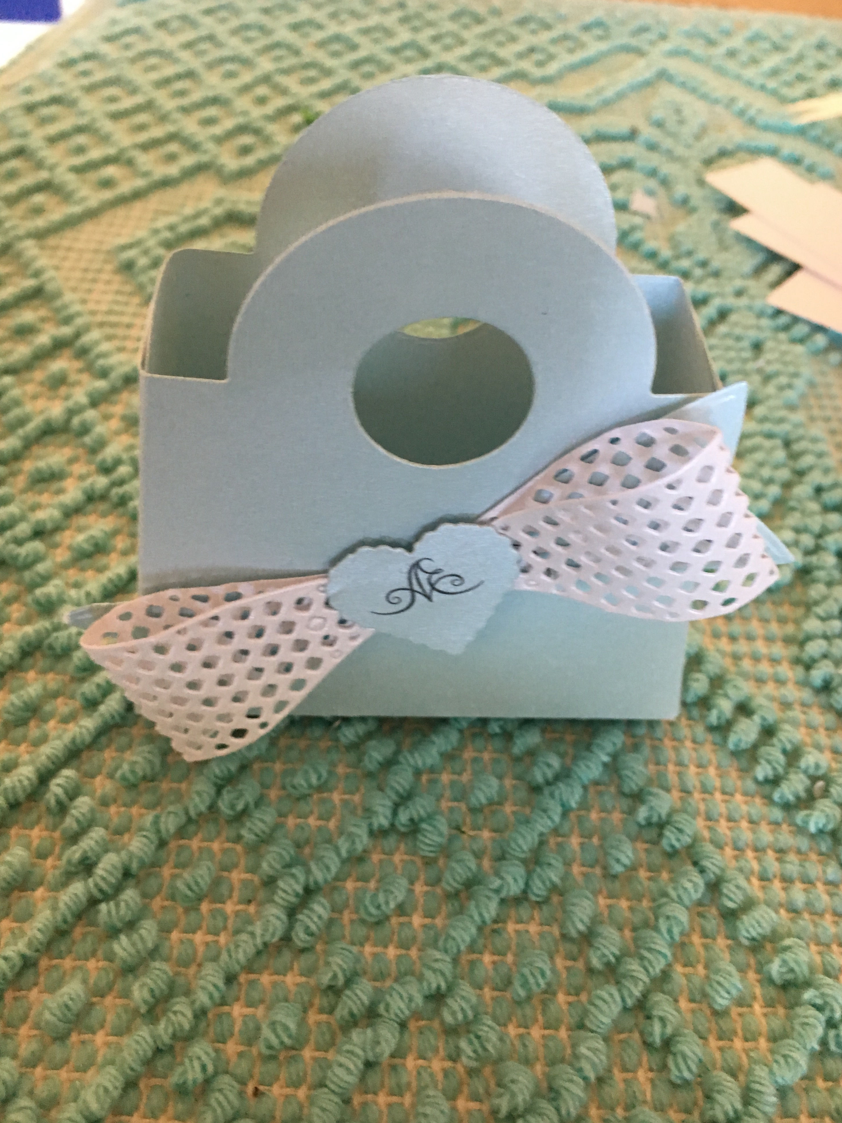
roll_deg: -3.0
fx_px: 973
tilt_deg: -44.5
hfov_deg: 46.8
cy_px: 551
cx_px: 429
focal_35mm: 30
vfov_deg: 60.0
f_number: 2.2
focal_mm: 4.15
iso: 200
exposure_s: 1/20
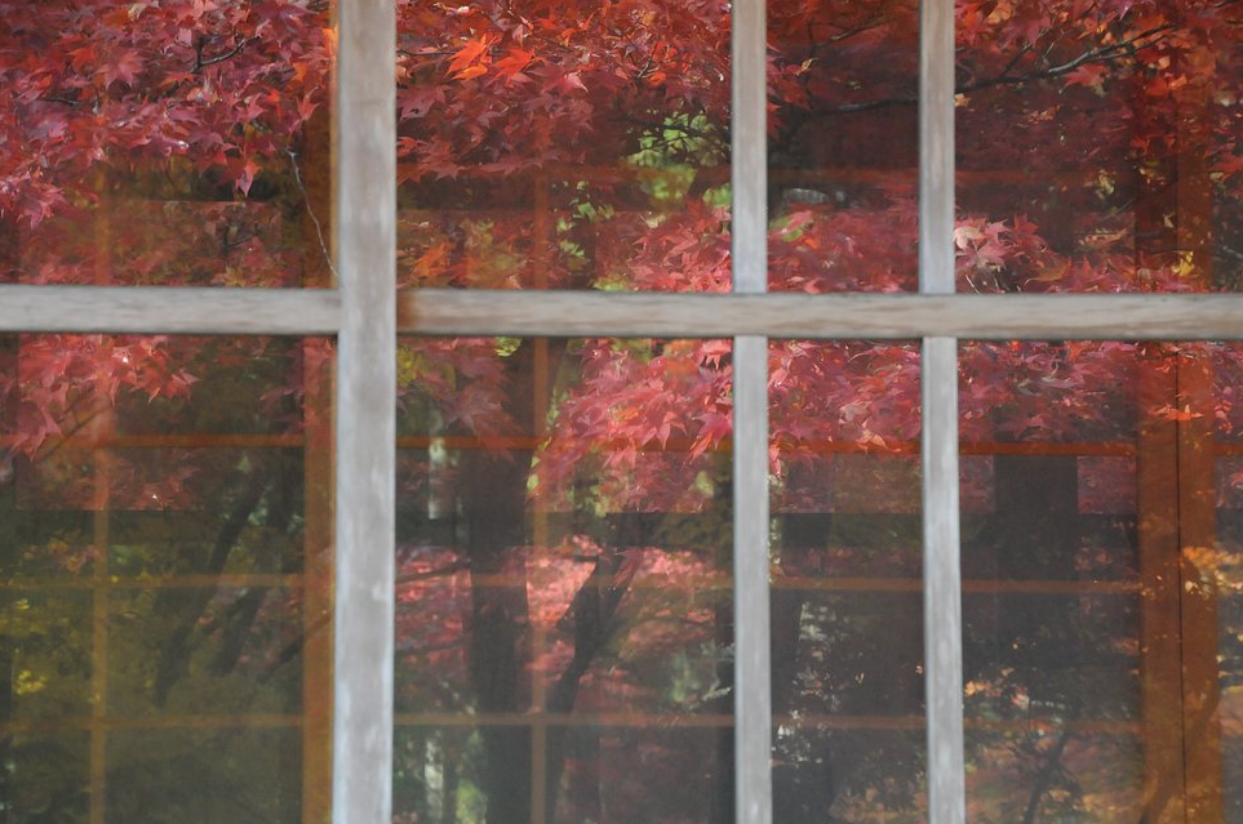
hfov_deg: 12.3
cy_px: 405
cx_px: 626
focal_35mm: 168
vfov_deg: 8.2
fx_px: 5776
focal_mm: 105
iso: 1250
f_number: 9
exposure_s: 1/30
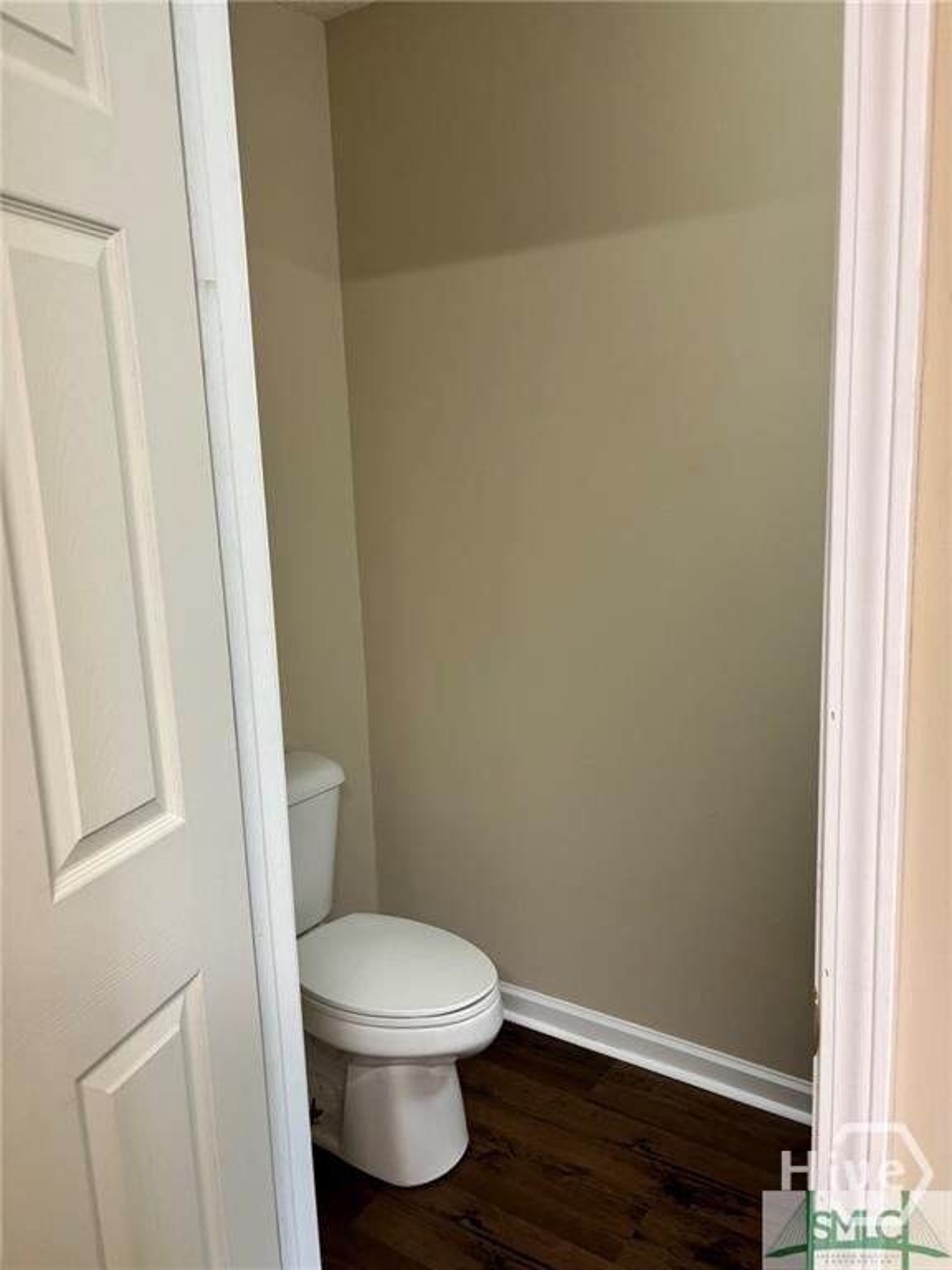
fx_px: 953
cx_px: 476
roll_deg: +1.8
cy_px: 635
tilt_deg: -9.6
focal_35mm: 26
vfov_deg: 67.3
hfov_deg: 53.1
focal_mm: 5.96
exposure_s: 1/60
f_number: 1.6
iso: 160
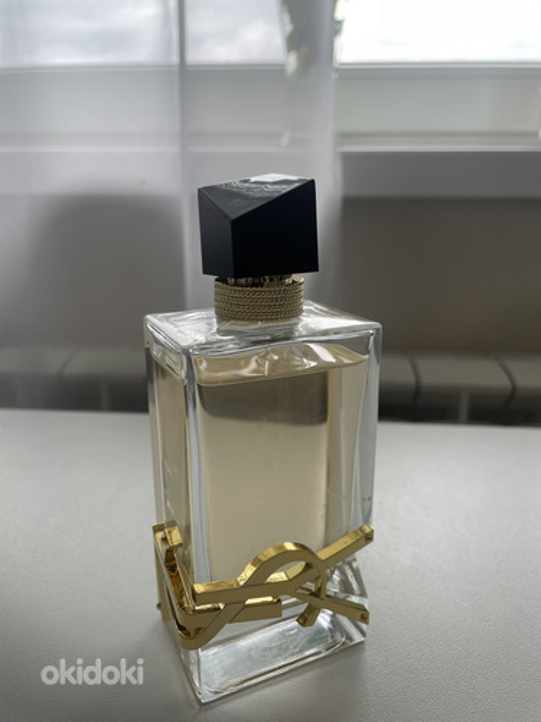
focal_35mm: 26
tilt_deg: -15.3
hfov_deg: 53.1
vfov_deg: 67.3
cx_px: 270
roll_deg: +0.0
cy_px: 361
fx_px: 542
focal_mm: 4.2
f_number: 1.6
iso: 32
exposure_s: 1/236
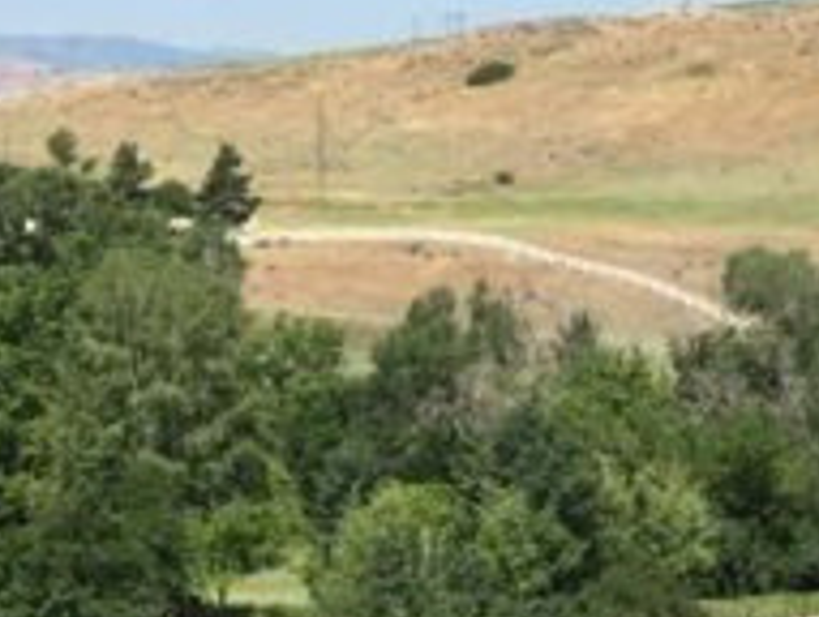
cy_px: 441
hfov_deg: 20.0
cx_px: 172
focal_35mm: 97
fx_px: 2299
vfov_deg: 15.2
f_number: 2.2
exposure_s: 1/1721
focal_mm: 4.15
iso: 32
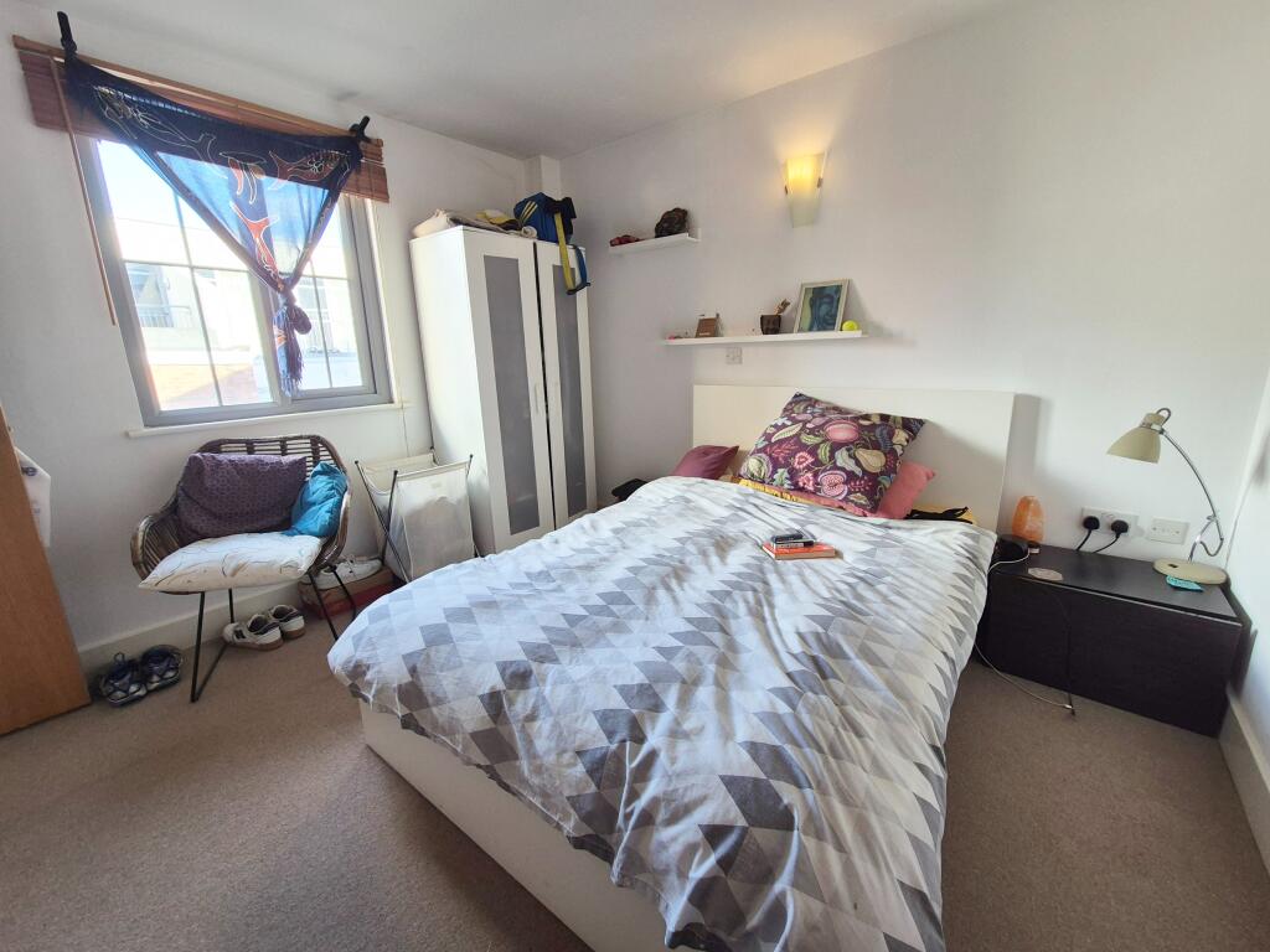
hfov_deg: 106.2
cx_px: 635
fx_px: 477
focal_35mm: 13
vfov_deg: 89.9
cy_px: 476
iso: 100
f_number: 2.2
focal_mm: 2.2
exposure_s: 1/50
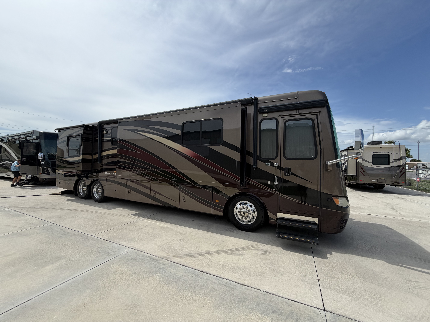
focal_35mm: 14
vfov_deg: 85.7
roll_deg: -0.8
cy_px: 161
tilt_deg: -0.2
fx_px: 174
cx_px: 215
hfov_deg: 102.1
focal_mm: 2.22
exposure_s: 1/1431
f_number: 2.2
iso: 25
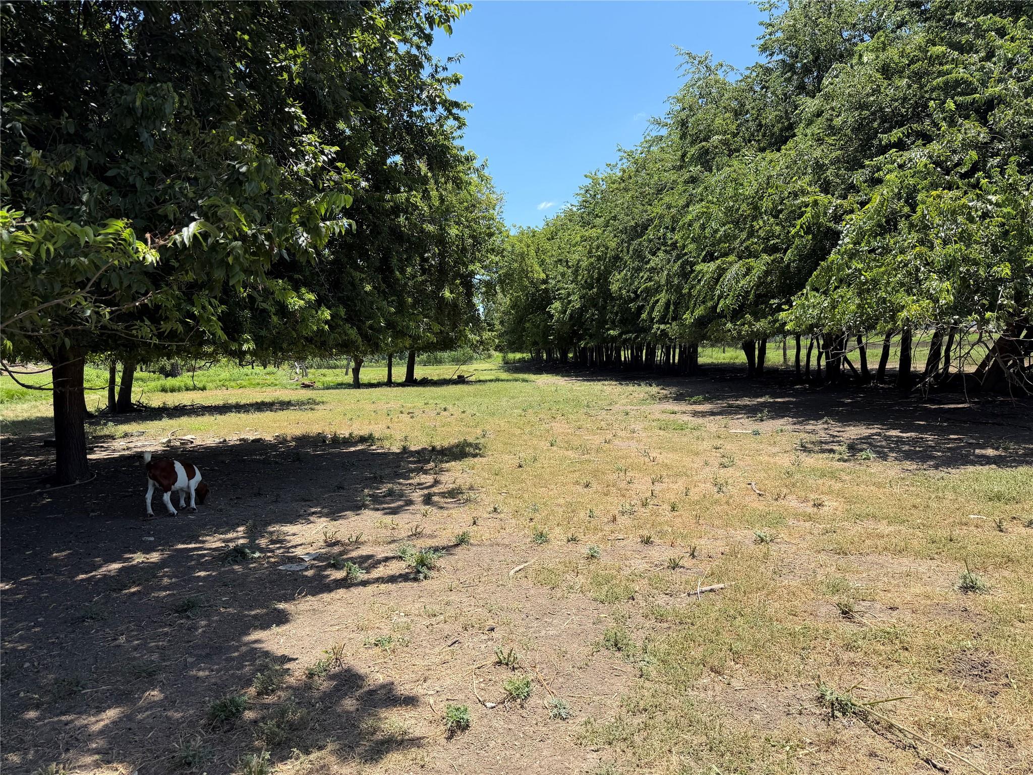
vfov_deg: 56.8
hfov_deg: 71.6
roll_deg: -0.2
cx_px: 516
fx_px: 716
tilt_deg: -0.6
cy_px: 388
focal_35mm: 24
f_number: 1.78
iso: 80
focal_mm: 6.76
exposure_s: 1/2370
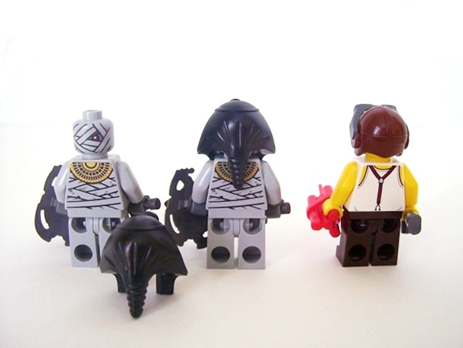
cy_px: 174
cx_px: 232
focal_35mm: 34
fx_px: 455
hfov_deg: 54.0
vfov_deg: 41.8
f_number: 2.7
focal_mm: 5.6
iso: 160
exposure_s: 1/10
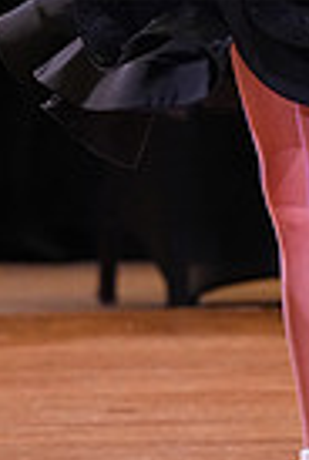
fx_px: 10824
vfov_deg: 2.4
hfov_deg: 1.6
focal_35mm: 845
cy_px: -111
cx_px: 479
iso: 5000
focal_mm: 200
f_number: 6.3
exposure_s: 1/320
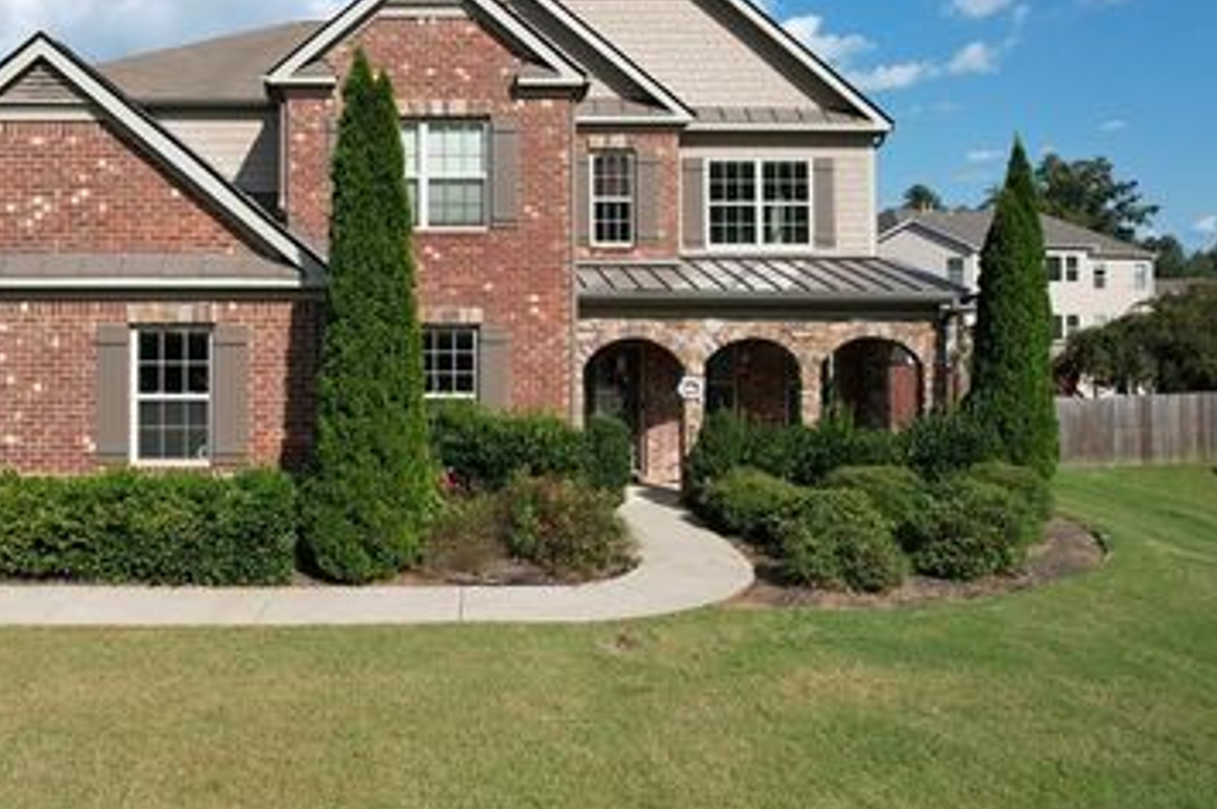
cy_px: 290
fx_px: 1047
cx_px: 435
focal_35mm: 31
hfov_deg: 59.3
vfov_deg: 41.8
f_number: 2.8
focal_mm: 8.38
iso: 120
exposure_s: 1/2500
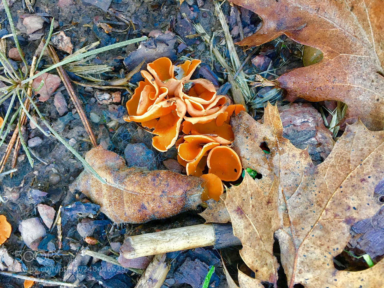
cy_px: 144
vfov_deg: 48.2
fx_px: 322
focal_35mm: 29
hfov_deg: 61.7
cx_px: 192
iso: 100
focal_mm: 4.15
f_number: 2.2
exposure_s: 1/30
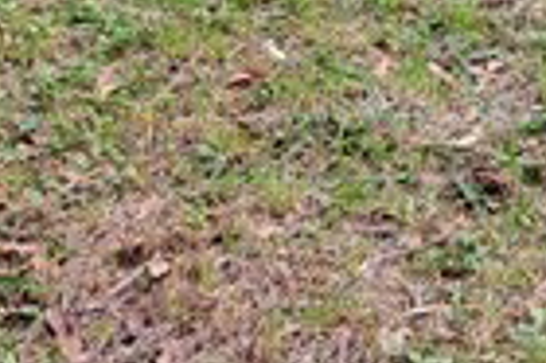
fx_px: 1878
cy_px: -379
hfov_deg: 15.8
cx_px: 675
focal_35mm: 124
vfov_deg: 10.1
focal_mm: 5.4
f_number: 1.8
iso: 40
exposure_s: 1/150
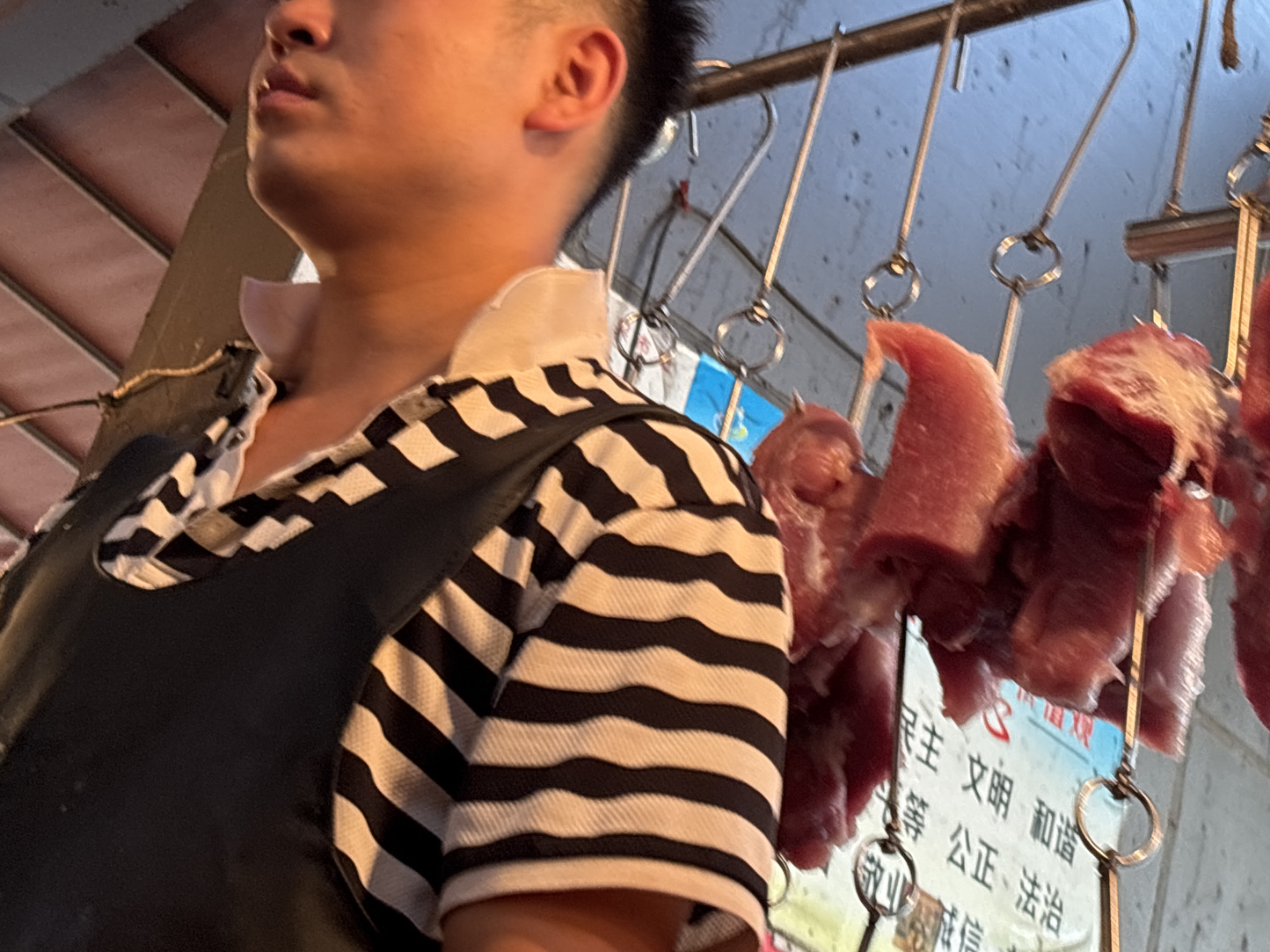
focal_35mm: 72
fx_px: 2642
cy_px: 382
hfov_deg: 27.0
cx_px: 685
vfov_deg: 20.4
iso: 32
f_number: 1.6
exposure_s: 1/50
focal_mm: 5.96
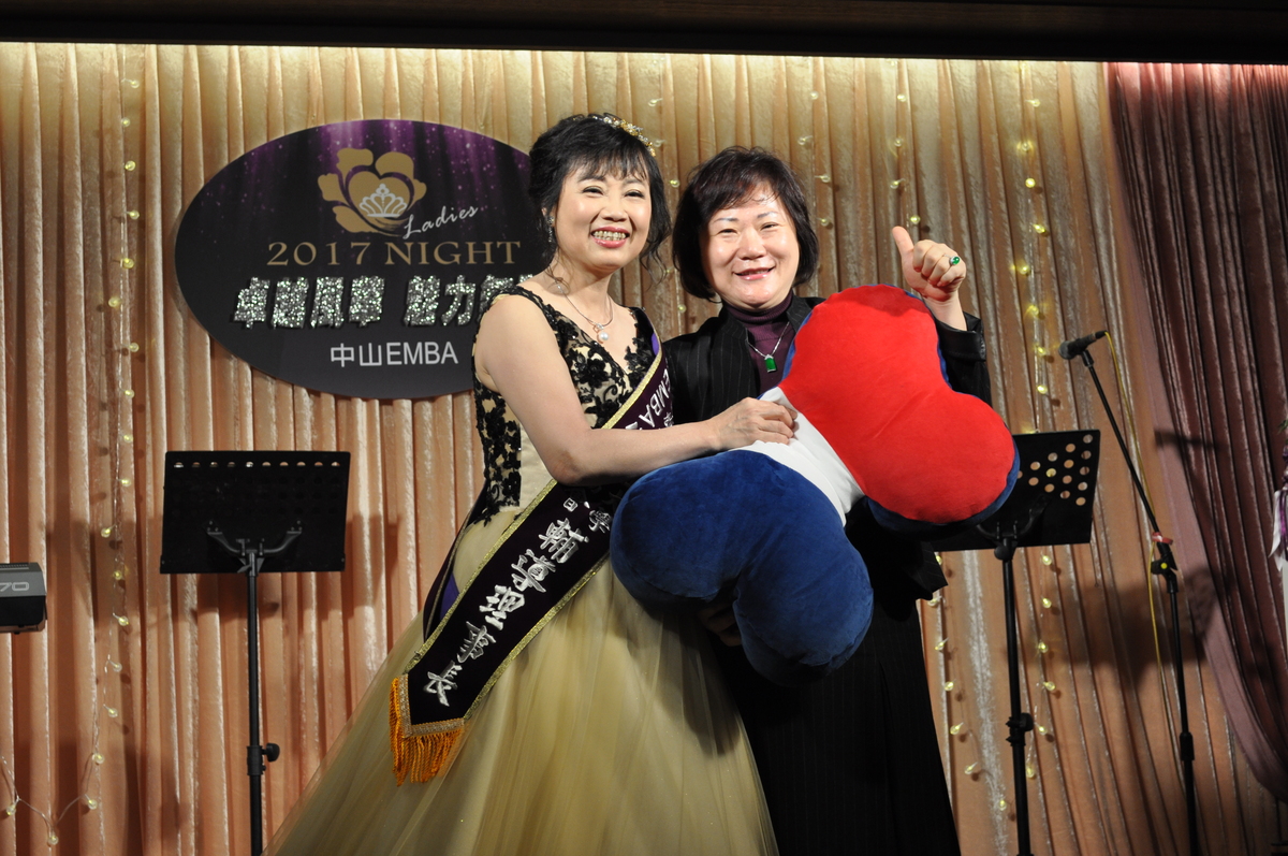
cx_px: 644
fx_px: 2251
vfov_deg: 21.5
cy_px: 428
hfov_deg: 31.9
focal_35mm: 63
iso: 450
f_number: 5.3
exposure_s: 1/60
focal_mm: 42
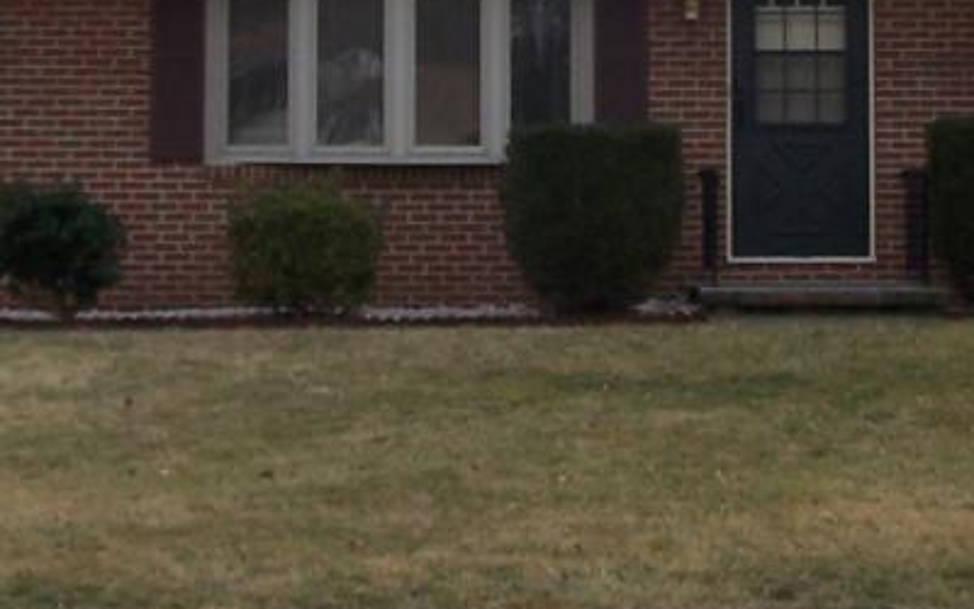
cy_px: -134
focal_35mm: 129
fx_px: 3424
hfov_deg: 16.1
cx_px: 701
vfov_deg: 10.0
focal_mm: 6.3
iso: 80
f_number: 4
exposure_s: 1/640
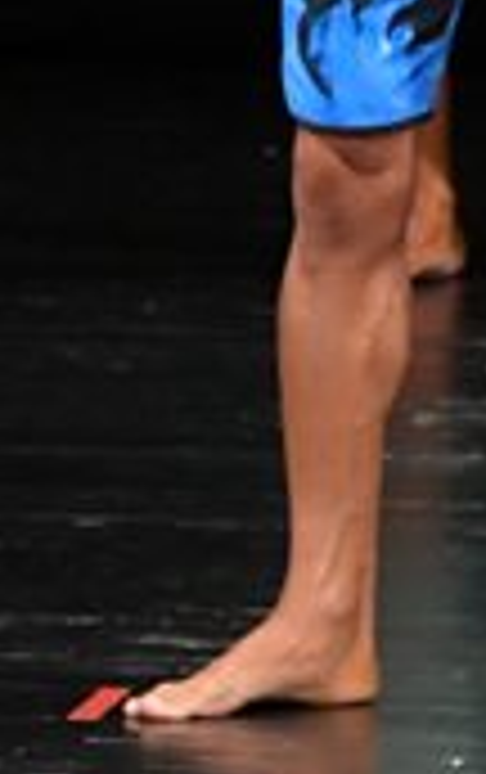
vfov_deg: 1.6
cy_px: -216
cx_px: -97
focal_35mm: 1306
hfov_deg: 1.0
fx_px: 27585
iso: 3200
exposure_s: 1/400
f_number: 5.6
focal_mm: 190
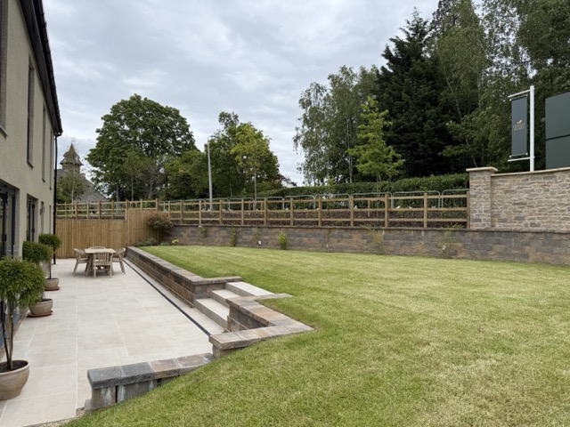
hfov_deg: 71.6
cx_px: 285
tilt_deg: +1.1
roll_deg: -0.4
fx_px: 395
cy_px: 214
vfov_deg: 56.8
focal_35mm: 24
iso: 80
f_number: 1.78
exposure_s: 1/2801
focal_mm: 6.76
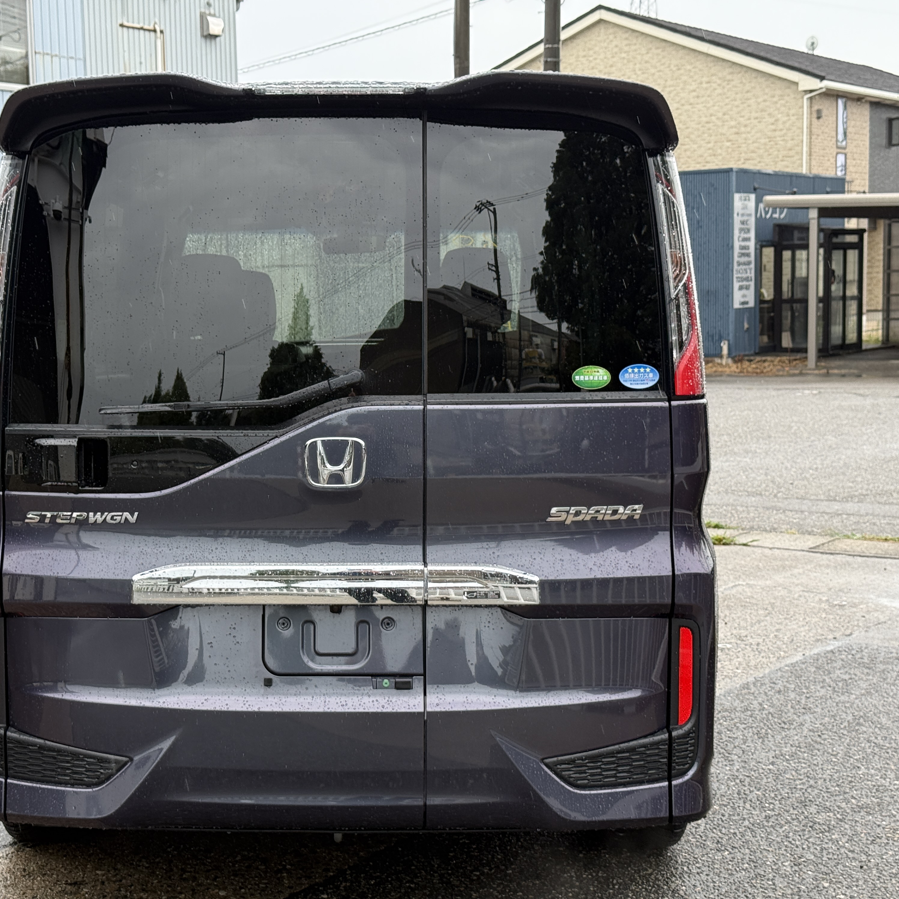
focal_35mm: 57
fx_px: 1675
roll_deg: +1.3
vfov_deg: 30.0
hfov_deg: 29.9
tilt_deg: -5.6
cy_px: 451
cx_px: 336
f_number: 1.78
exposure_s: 1/420
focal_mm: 6.76
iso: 80
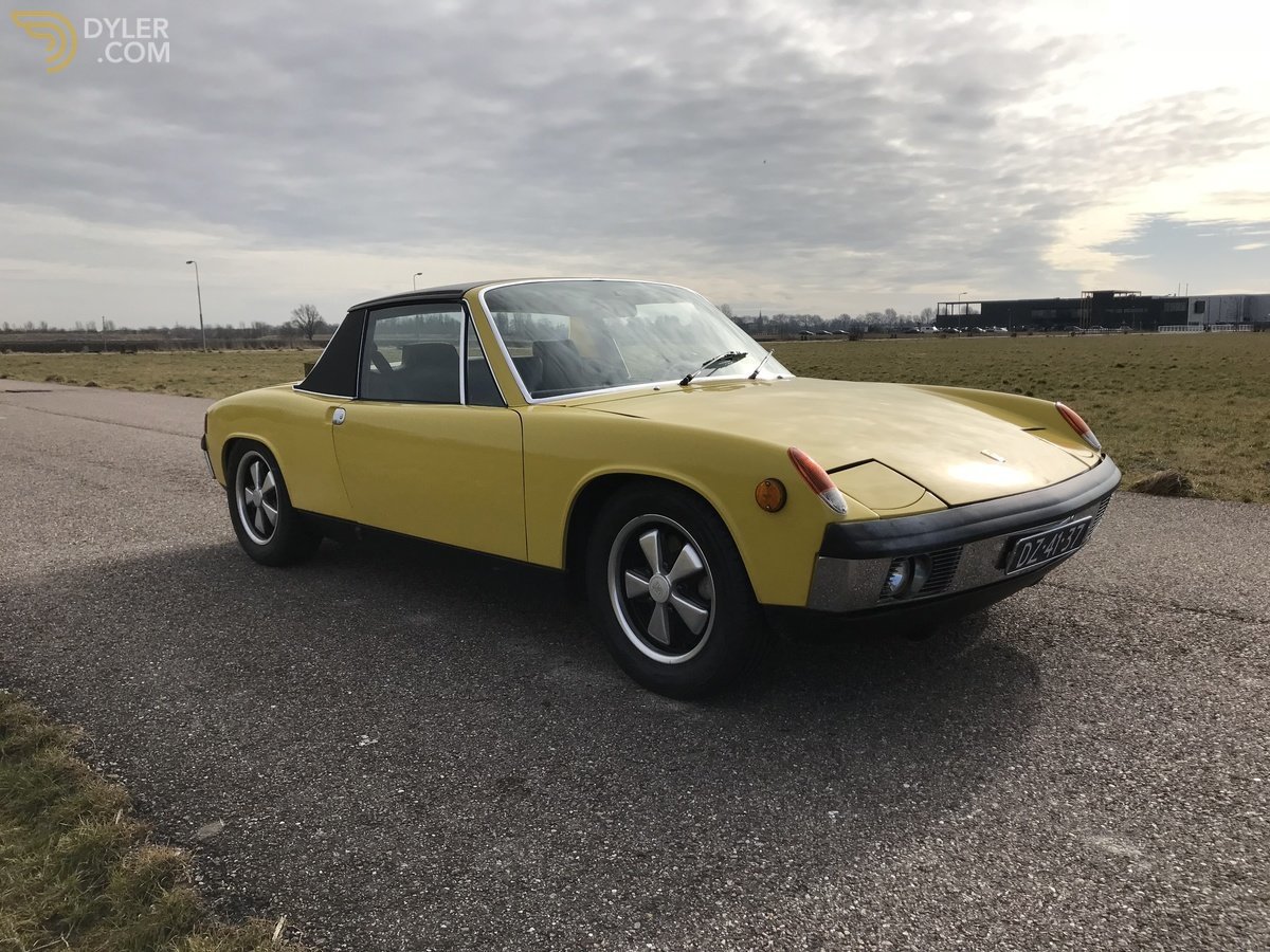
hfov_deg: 63.4
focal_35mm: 28
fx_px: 1027
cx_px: 635
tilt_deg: -7.6
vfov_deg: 49.7
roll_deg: +0.8
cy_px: 476
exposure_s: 1/4000
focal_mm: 3.99
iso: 20
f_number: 1.8
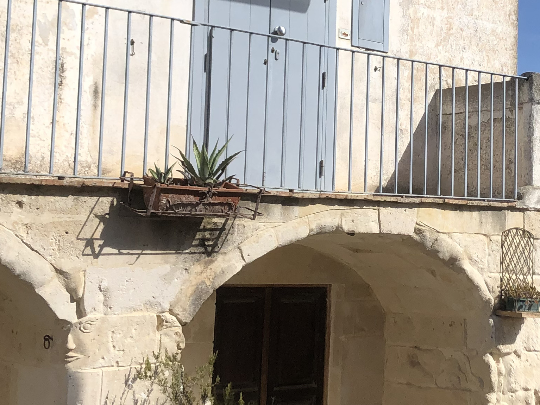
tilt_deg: +7.0
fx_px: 1139
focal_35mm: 73
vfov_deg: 20.1
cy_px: 128
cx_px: 420
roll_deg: -0.6
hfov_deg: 26.3
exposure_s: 1/3690
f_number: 1.8
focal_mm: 4
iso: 20
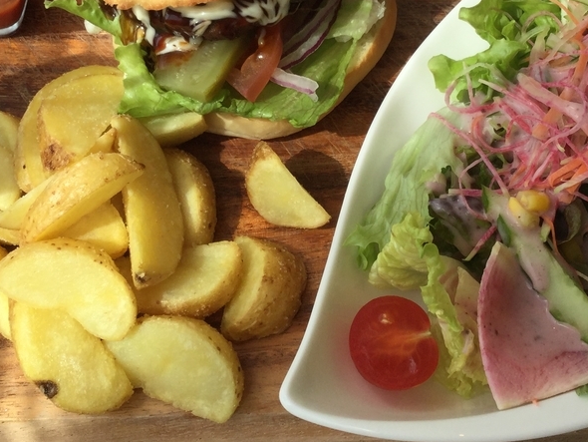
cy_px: 136
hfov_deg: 30.7
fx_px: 1071
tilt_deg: -56.8
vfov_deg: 23.2
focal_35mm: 63
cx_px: 322
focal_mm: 3.3
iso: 25
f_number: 2.4
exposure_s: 1/562
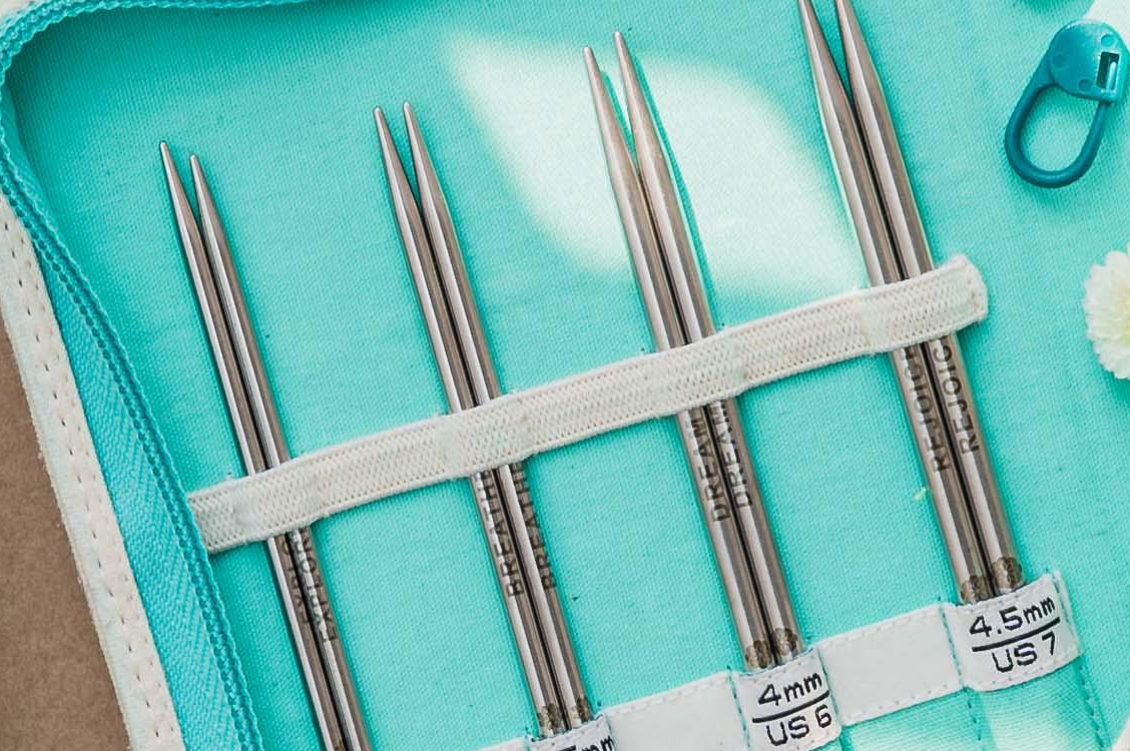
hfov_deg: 8.6
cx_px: 1325
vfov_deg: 5.8
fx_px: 7401
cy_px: 76
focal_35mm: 236
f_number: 6.3
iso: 100
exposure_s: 1/125
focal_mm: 44
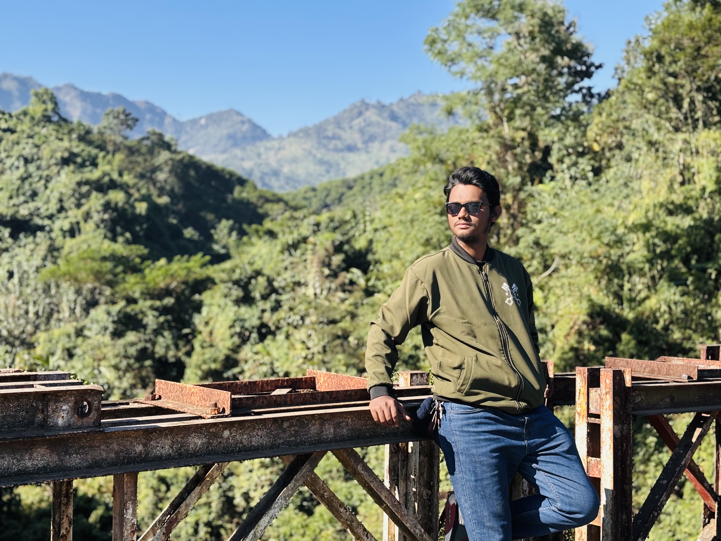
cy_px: 270
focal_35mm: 52
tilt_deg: +0.1
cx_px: 360
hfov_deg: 36.8
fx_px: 1083
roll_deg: -1.7
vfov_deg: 28.0
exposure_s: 1/799
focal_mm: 5.96
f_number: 1.6
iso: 32
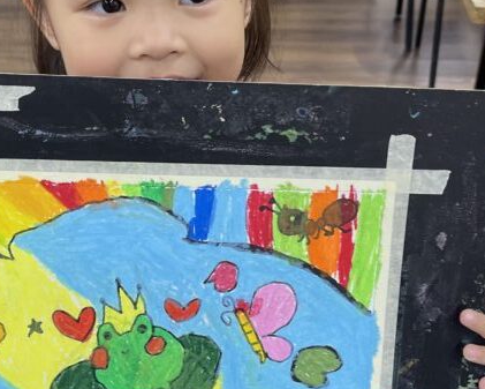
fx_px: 833
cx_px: 160
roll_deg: +2.4
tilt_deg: -28.1
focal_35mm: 58
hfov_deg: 32.2
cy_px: 219
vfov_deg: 26.2
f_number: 1.6
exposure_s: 1/100
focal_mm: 5.1
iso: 64
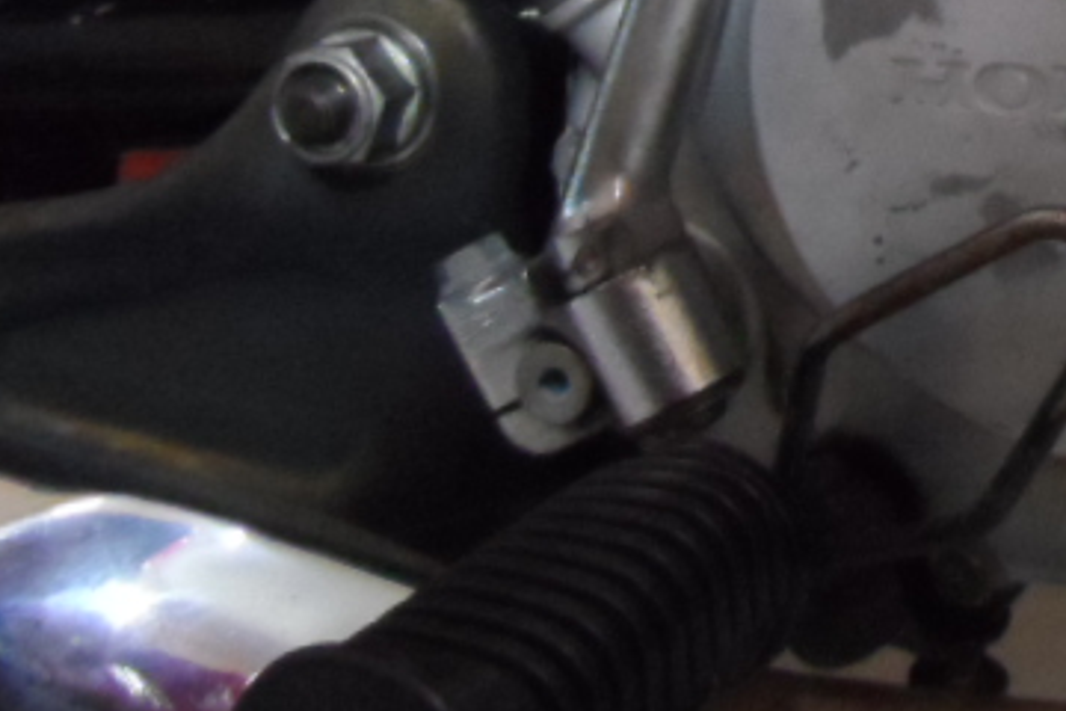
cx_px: 1401
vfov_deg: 17.6
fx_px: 2102
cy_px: -299
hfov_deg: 24.6
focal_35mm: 71
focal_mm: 4
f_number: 3.2
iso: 640
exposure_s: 1/30
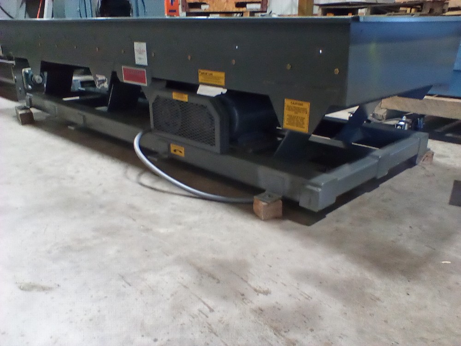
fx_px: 413
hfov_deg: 58.4
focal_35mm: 31
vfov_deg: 45.4
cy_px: 173
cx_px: 230
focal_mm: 2.38
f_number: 2.4
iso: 272
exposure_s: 1/20
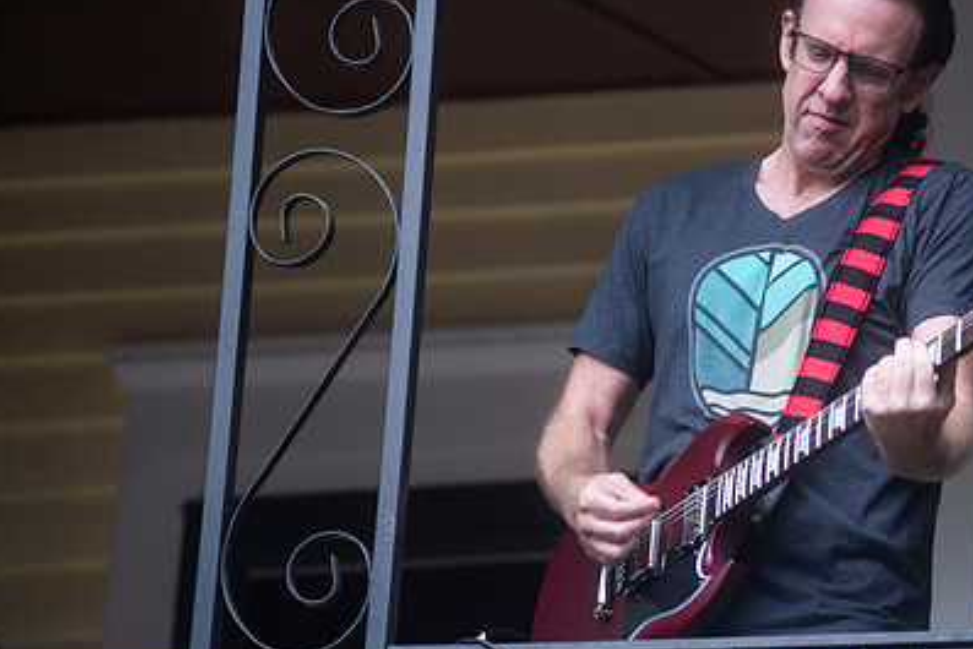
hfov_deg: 6.6
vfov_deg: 4.4
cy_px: 264
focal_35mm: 310
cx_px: 739
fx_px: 8381
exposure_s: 1/320
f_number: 4
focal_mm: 200
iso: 400
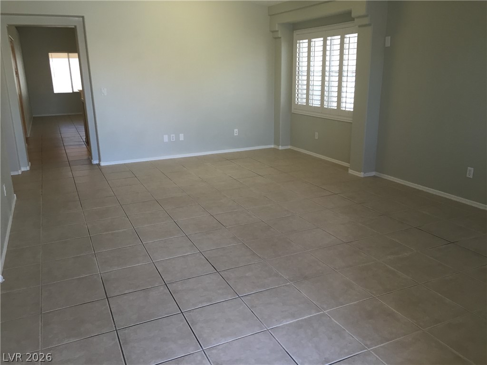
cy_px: 182
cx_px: 244
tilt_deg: -15.2
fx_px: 408
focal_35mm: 29
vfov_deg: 48.2
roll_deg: +1.3
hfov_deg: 61.7
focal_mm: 4.15
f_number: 2.2
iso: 32
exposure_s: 1/30
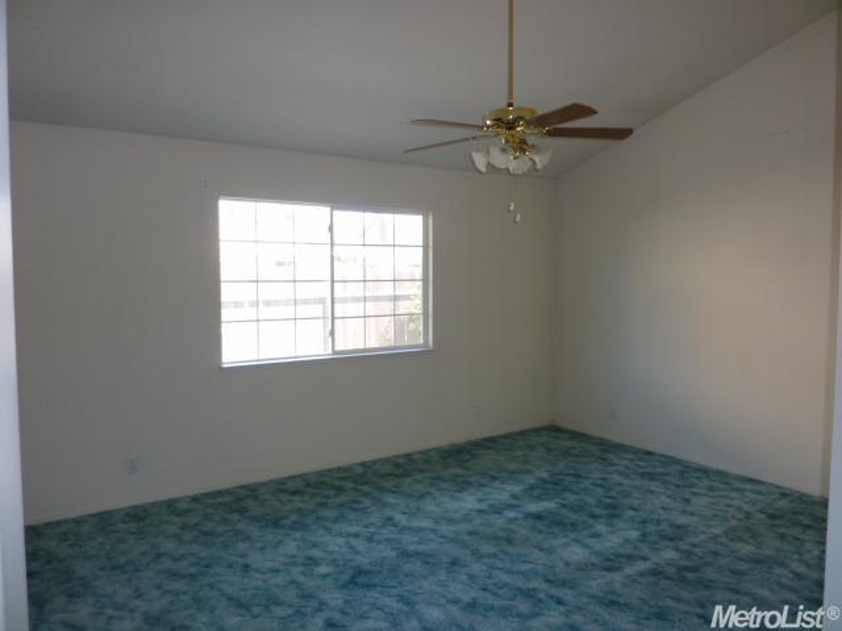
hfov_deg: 69.4
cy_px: 316
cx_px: 421
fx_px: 608
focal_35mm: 25
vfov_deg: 54.9
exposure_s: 1/50
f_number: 3.3
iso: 100
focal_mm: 4.1
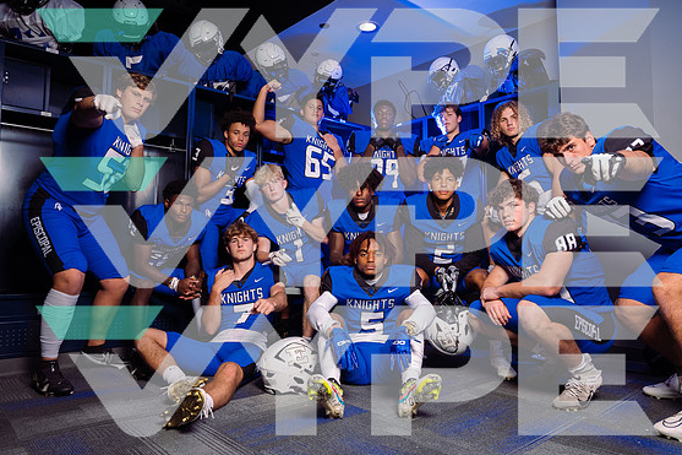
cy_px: 223
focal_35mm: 25
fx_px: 473
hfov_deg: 71.5
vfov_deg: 51.3
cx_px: 351
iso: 640
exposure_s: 1/250
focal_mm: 24
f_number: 7.1
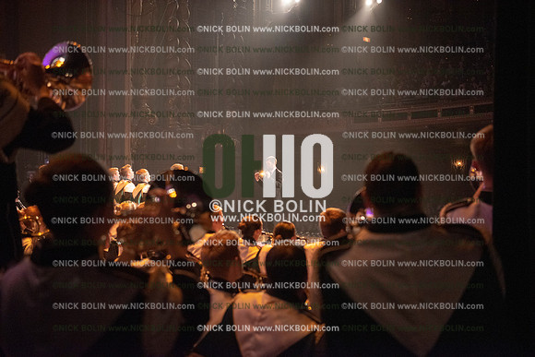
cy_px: 178
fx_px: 595
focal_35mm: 40
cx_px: 268
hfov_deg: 48.4
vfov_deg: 33.4
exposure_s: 1/200
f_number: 2.8
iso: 2000
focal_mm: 40
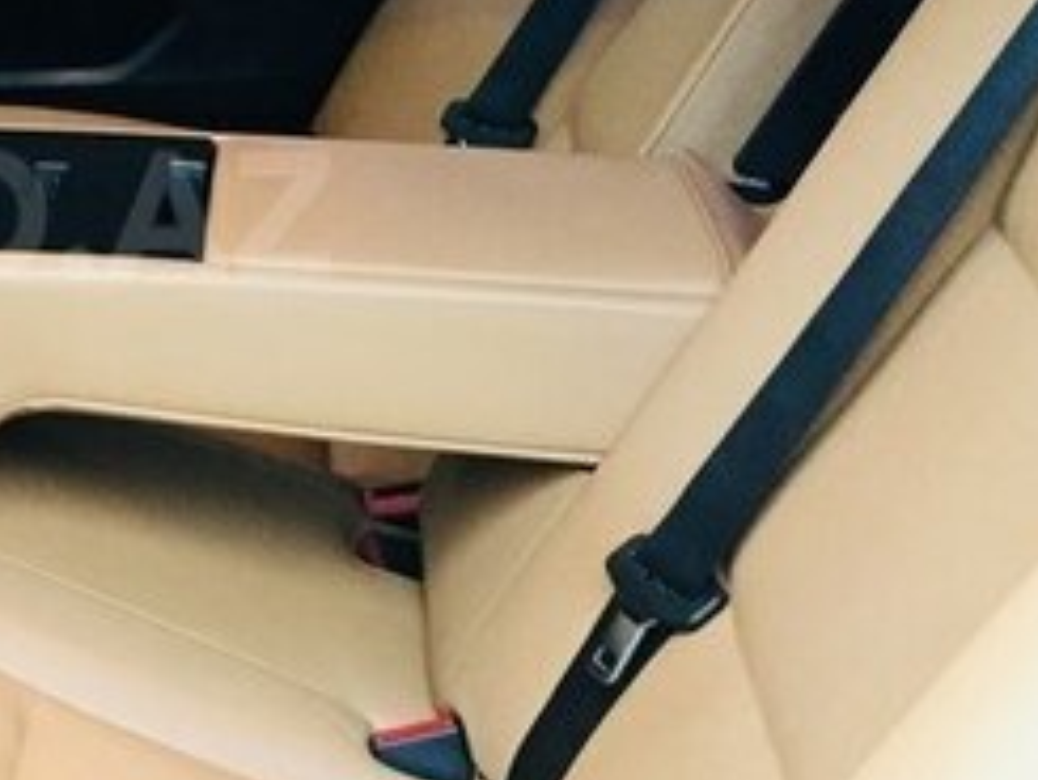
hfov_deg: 23.5
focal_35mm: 78
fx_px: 2340
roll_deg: -0.5
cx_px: -102
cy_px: 214
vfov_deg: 18.8
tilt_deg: -19.2
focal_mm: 4.15
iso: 250
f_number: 2.2
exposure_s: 1/33
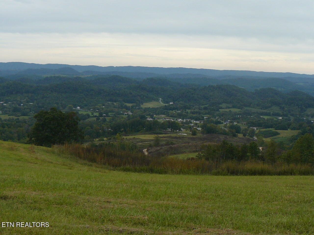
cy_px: 118
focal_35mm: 54
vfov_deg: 27.0
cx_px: 157
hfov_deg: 35.5
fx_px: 490
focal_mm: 6
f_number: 3.2
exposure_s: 1/500
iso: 100
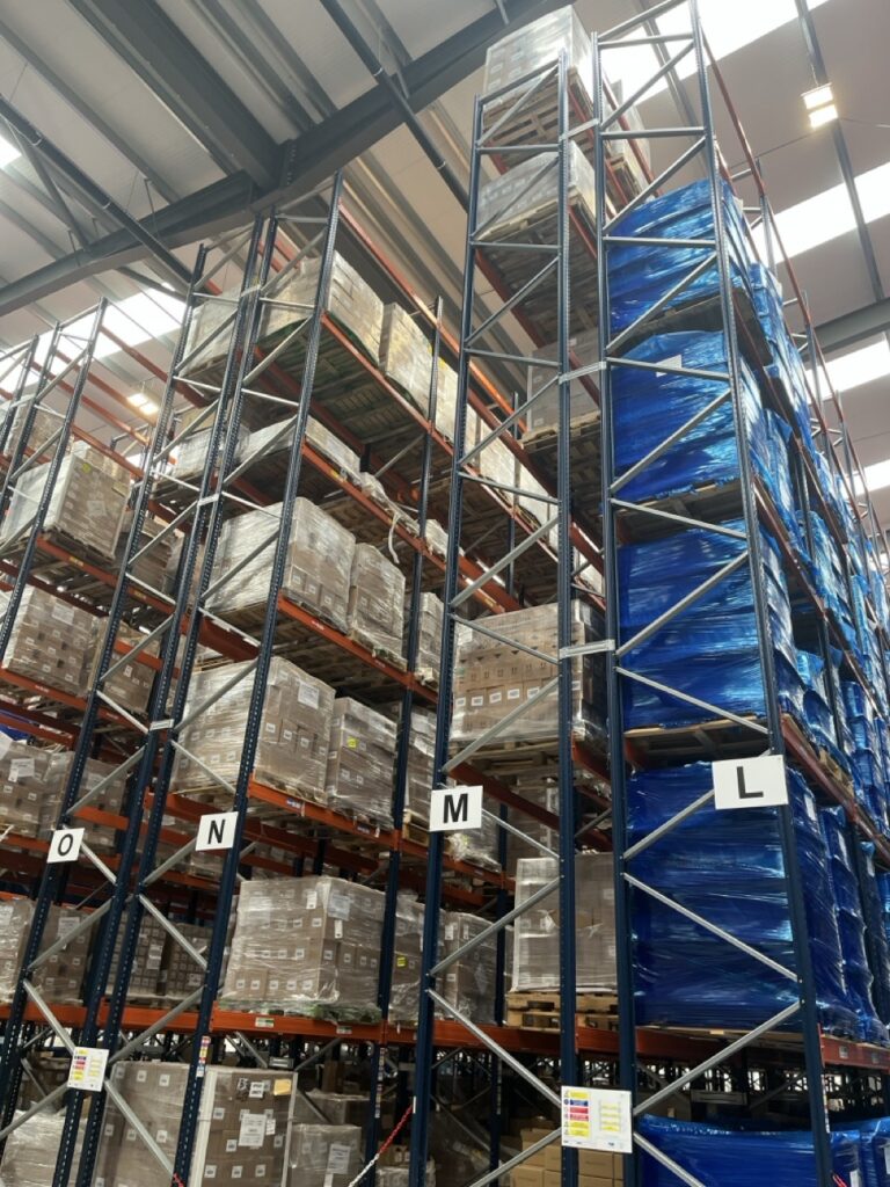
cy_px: 594
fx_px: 891
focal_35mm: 26
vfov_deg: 67.3
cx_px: 445
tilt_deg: +26.2
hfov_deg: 53.1
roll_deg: -3.8
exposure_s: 1/121
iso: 125
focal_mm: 5.1
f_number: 1.6
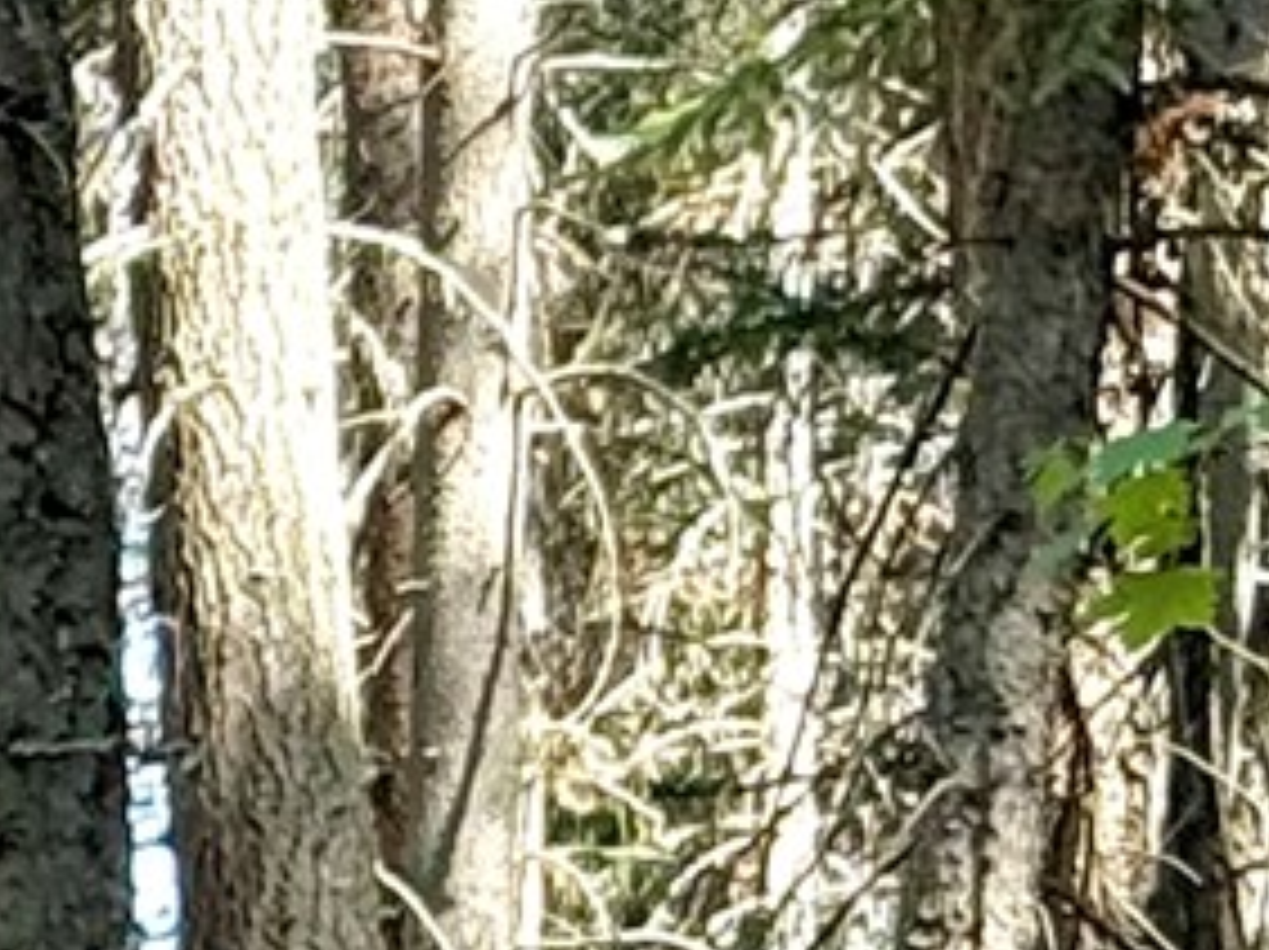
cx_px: -3298
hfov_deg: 5.2
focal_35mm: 349
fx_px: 12783
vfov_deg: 4.1
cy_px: 3138
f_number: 1.78
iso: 64
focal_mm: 6.76
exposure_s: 1/390
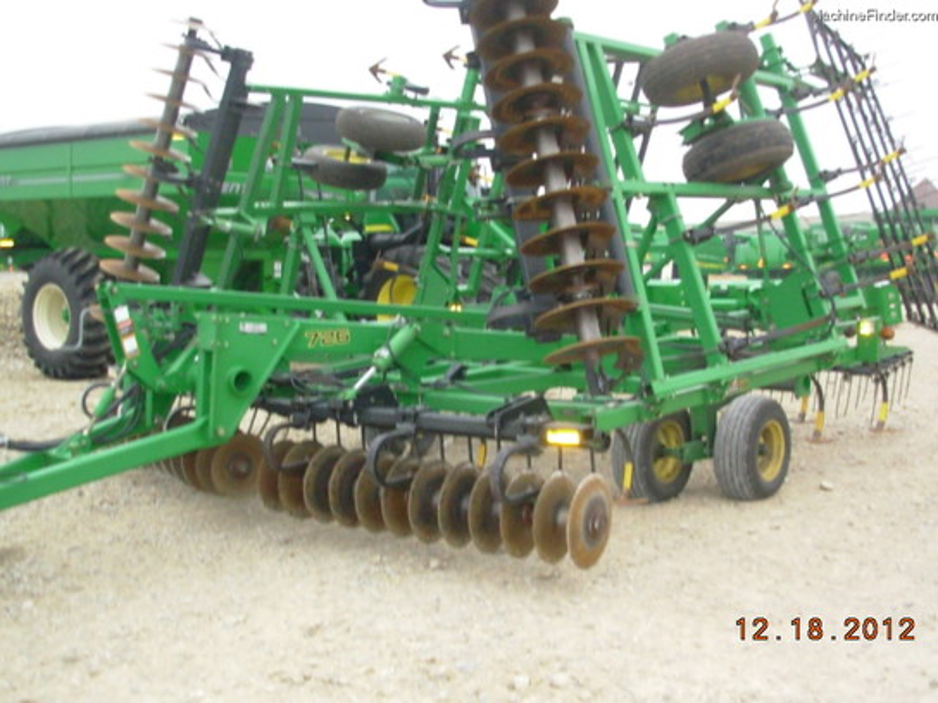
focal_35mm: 38
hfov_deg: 49.0
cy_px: 352
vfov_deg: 37.7
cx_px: 469
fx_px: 1030
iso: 200
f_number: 2.9
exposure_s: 1/128
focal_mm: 6.3
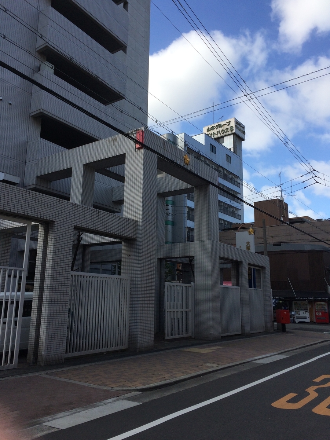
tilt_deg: +12.0
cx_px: 165
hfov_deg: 48.2
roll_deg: +1.0
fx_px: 369
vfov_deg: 61.7
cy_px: 220
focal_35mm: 29
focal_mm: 4.15
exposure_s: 1/1466
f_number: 2.2
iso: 32
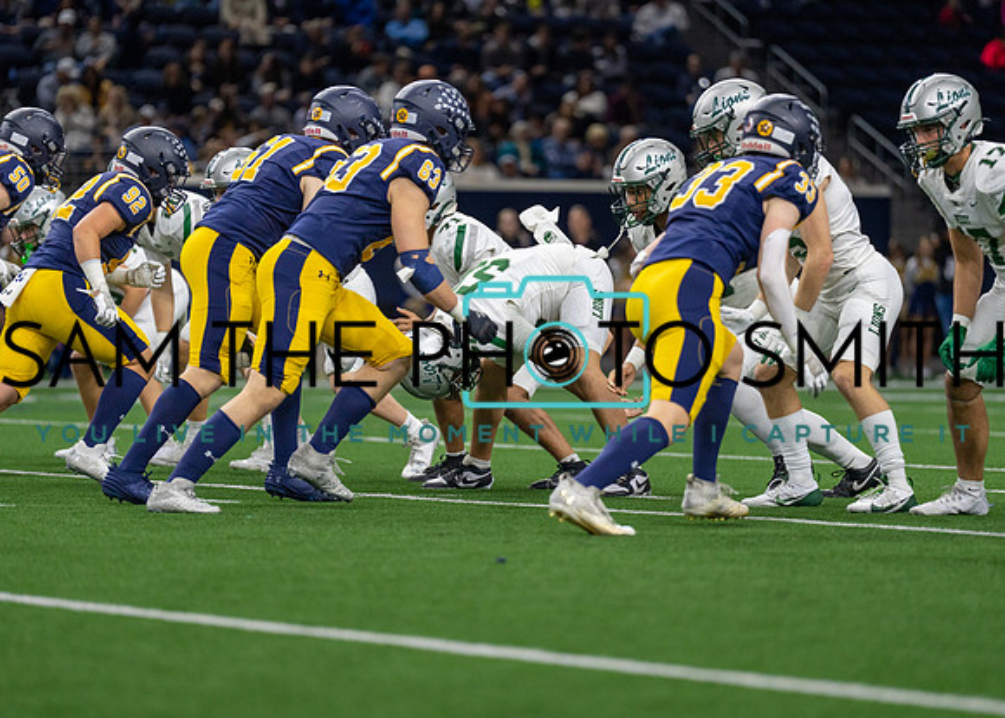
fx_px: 5980
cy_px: 359
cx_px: 502
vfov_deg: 6.9
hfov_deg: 9.6
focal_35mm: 210
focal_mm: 200
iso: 2000
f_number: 2.8
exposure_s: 1/1000
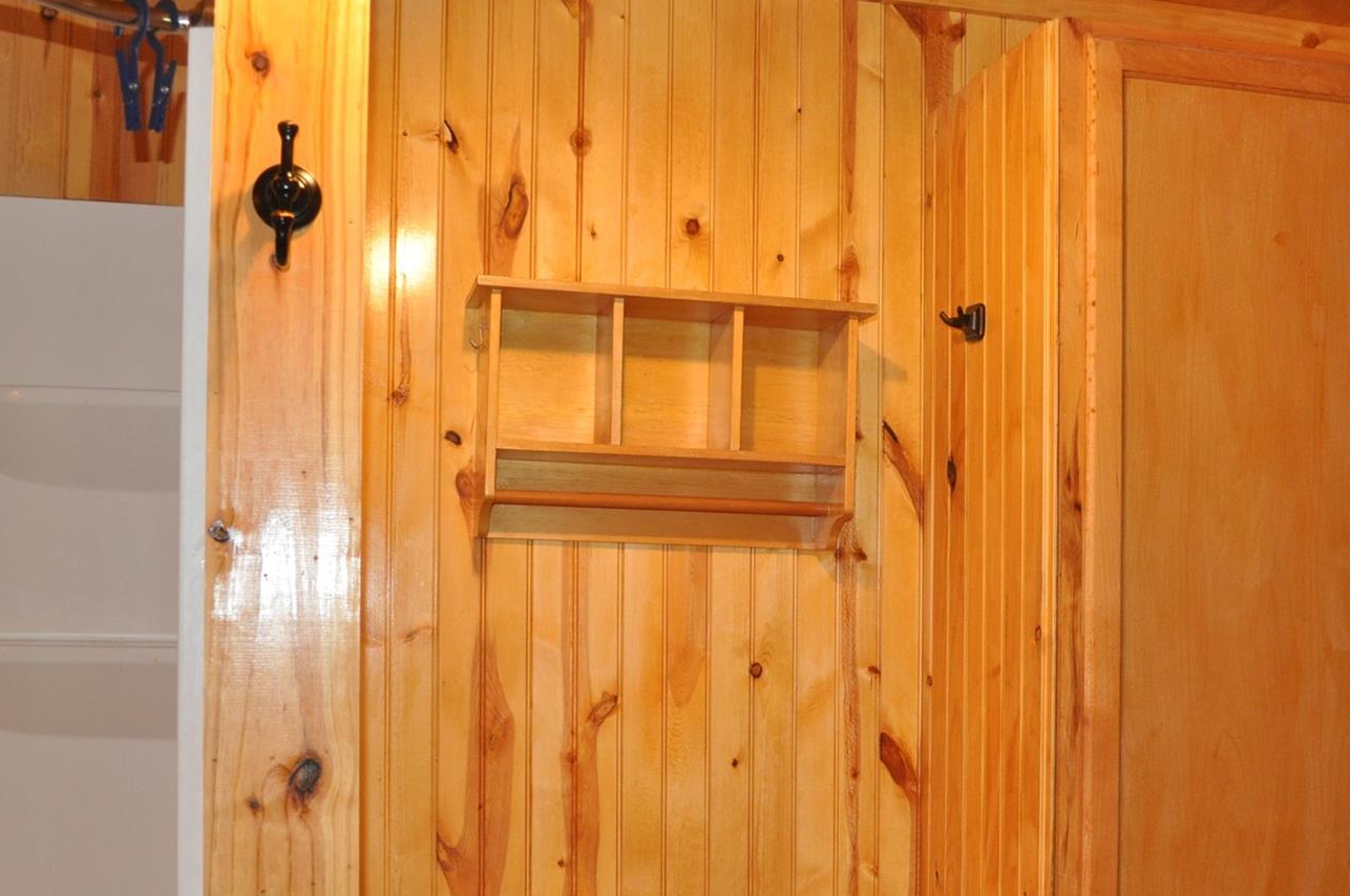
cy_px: 599
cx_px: 792
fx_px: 1610
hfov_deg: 45.3
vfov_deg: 30.9
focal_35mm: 43
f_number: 3.5
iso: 800
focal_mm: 18
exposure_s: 1/60
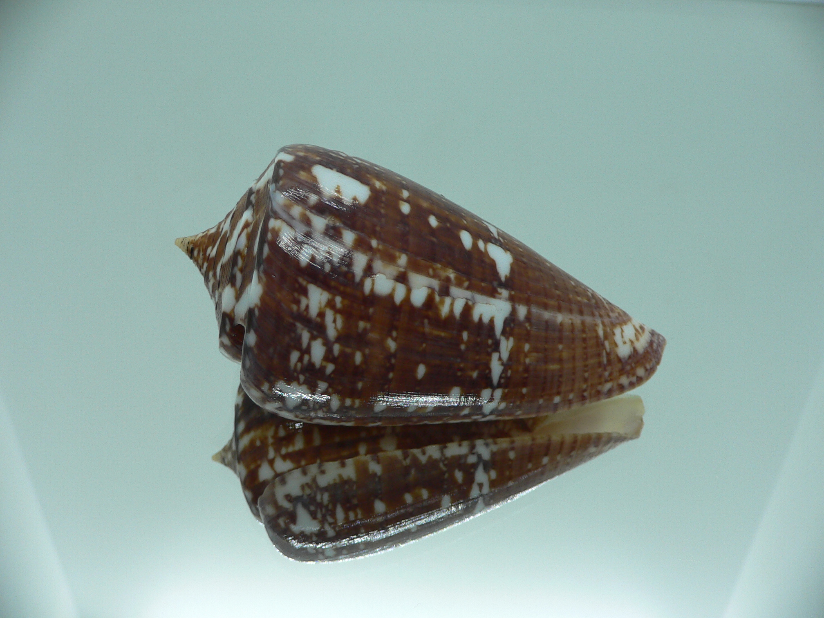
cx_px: 412
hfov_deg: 52.6
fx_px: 833
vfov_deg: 40.7
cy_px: 309
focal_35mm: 35
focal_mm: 4.6
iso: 80
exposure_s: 1/60
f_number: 2.8
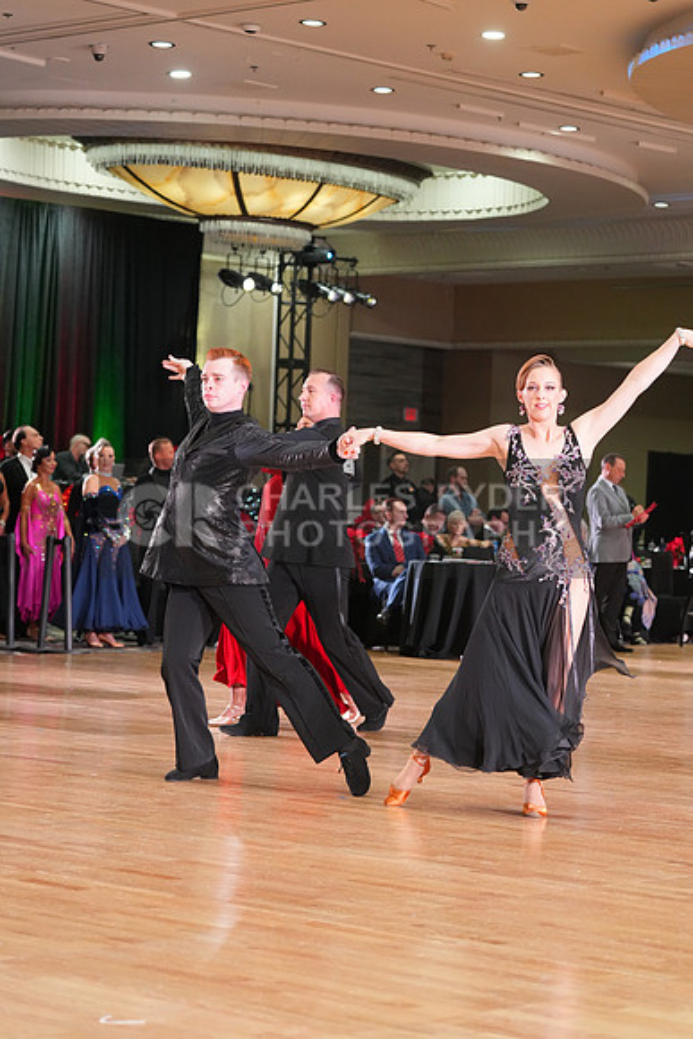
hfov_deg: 15.5
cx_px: 346
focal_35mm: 88
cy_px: 520
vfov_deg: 23.1
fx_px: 2539
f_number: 4.5
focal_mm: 88
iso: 3200
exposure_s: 1/200
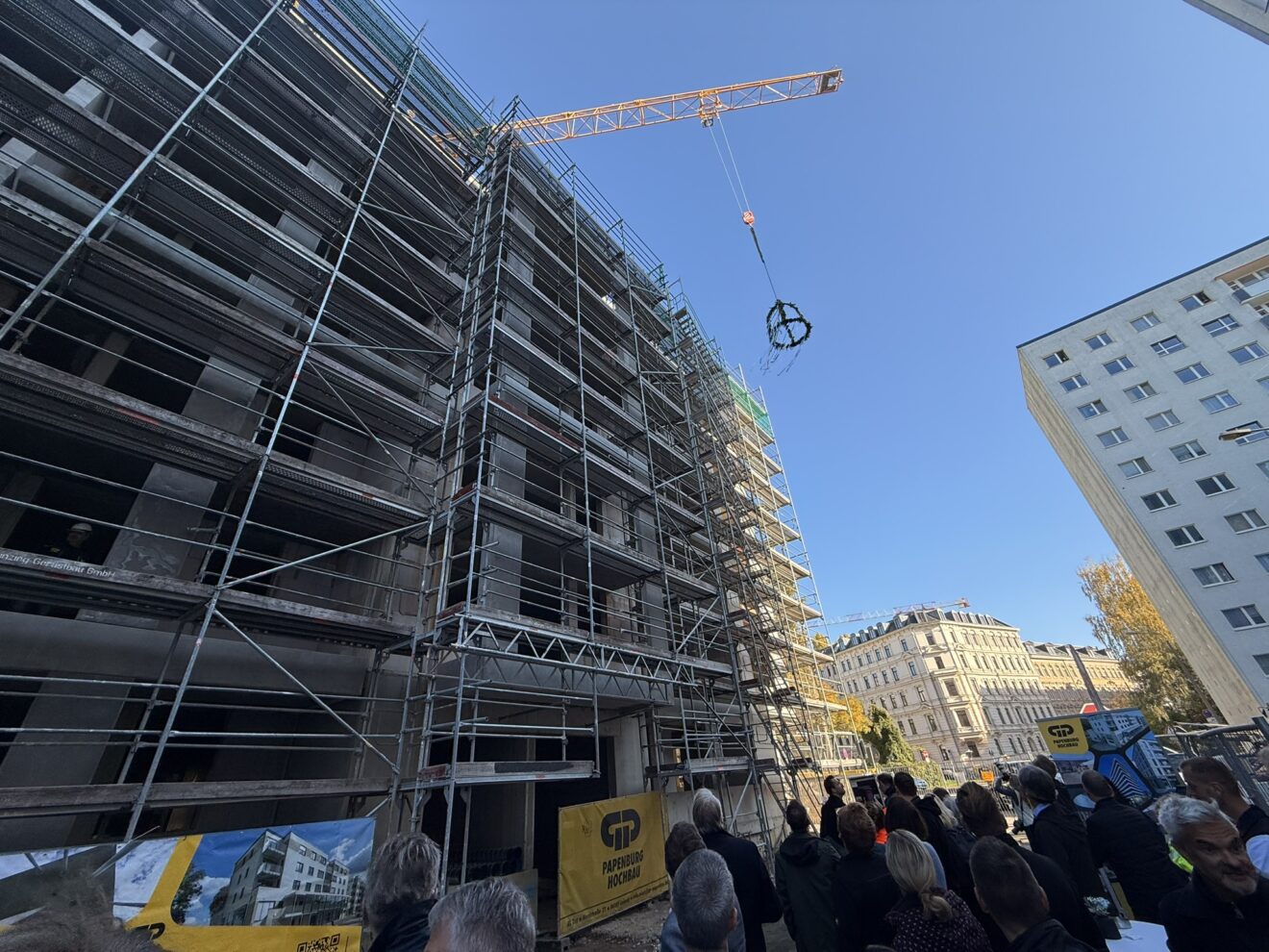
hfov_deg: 102.1
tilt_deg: +32.2
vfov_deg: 85.7
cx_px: 634
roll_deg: +5.4
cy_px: 476
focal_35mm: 14
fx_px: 513
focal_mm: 2.22
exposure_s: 1/475
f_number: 2.2
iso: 50
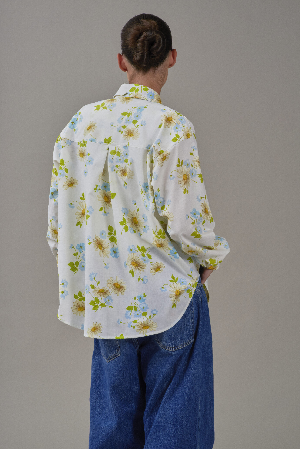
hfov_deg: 13.1
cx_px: 150
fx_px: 1311
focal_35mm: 105
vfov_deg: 19.4
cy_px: 224
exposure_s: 1/160
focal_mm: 105
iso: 200
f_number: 11
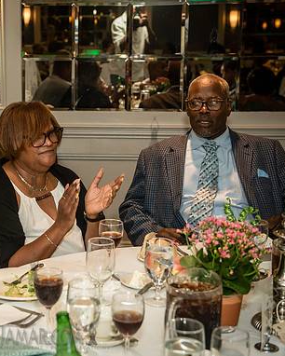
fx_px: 748
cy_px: 178
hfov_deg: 21.1
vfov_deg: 26.8
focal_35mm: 71
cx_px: 34
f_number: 3.5
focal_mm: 48
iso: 1600
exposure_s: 1/200
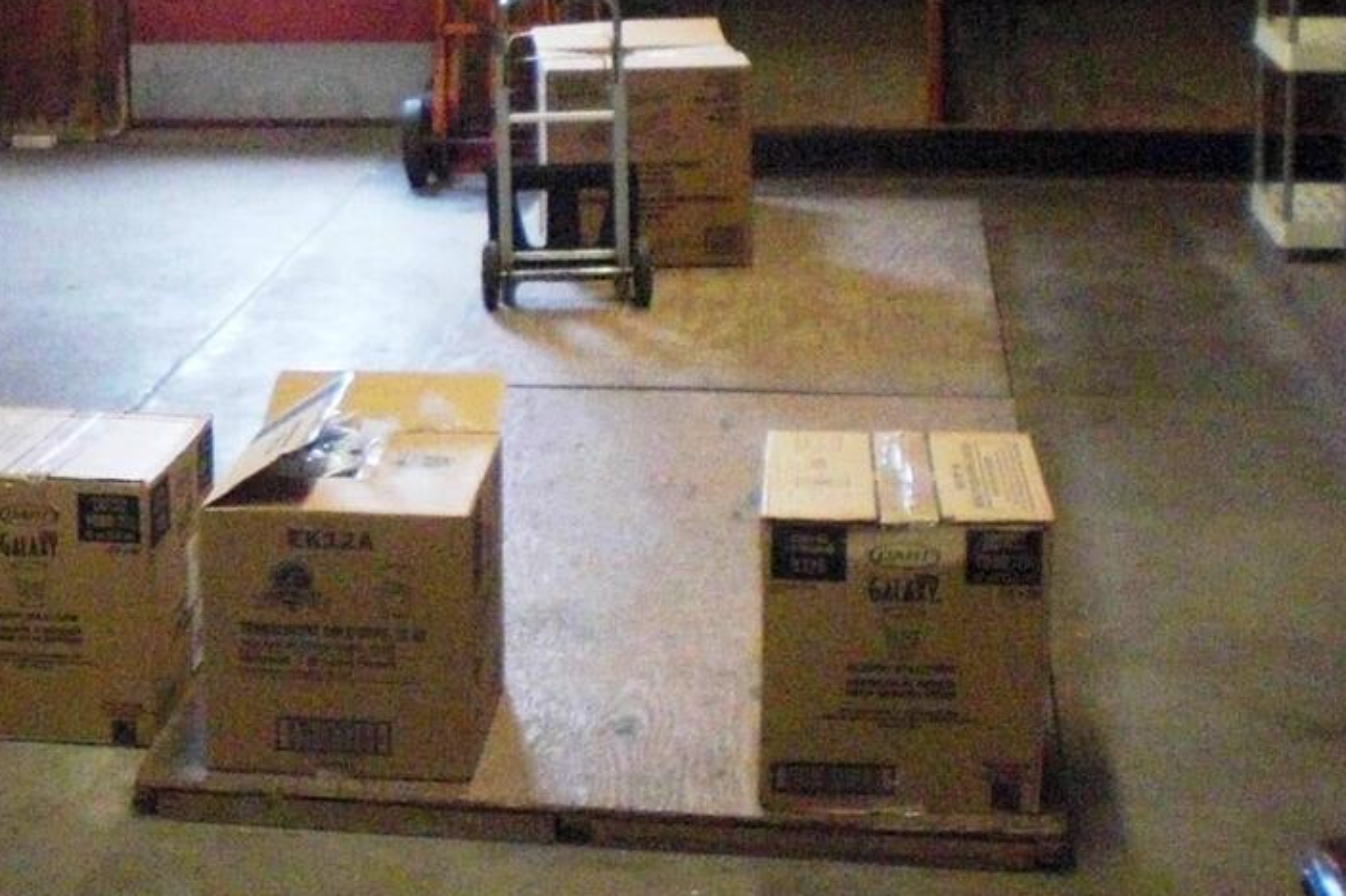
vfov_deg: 16.7
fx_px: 3027
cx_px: 124
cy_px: 168
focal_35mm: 81
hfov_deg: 24.3
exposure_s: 1/100
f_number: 3.1
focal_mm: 6.3
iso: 800
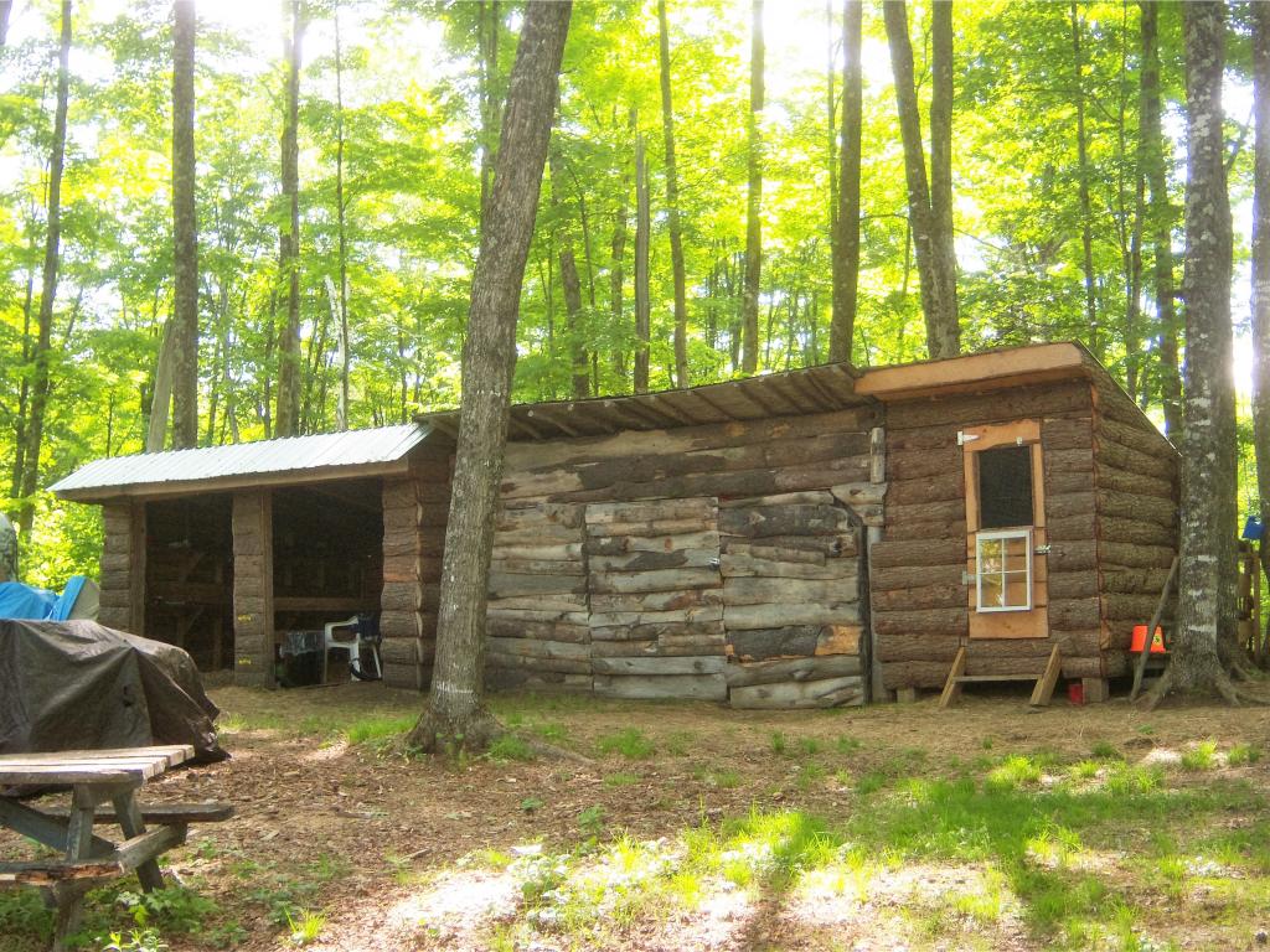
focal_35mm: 42
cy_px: 476
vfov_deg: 34.3
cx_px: 635
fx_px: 1541
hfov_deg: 44.8
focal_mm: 8.9
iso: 80
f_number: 2.8
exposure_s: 1/80
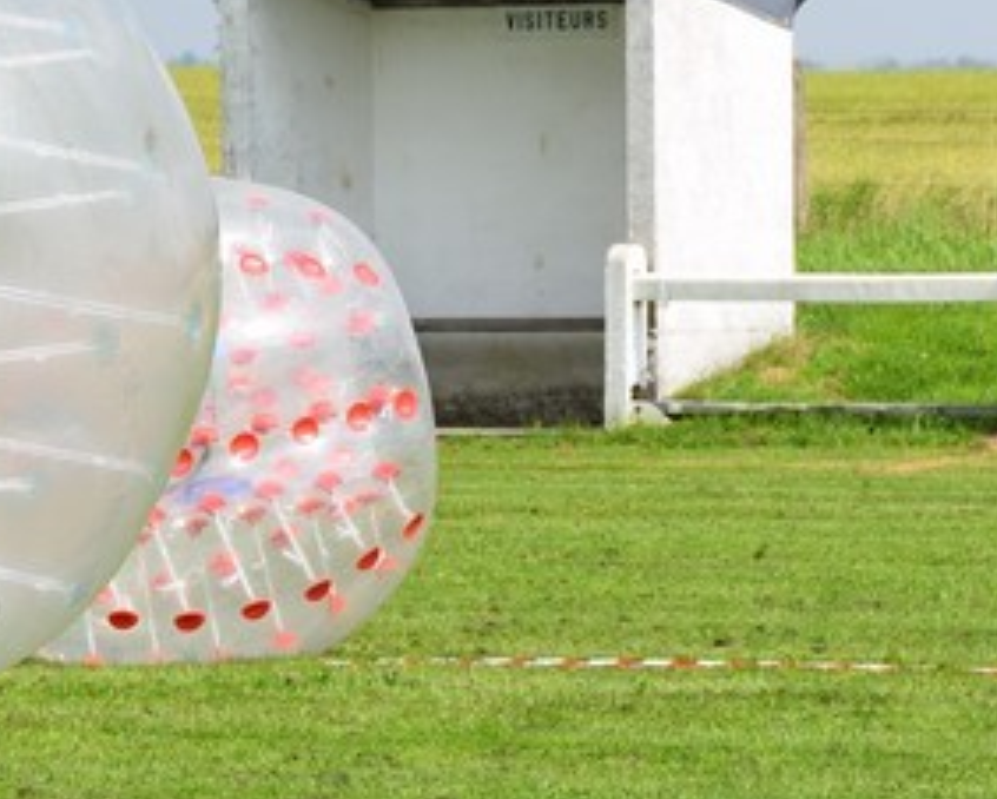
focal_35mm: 486
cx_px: 460
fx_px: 14342
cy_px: 546
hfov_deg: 4.0
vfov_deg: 3.2
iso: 200
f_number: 10
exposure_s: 1/400
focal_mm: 95
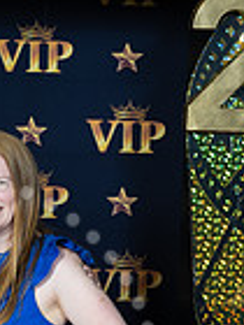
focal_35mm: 139
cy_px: 385
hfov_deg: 10.5
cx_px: -56
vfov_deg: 13.8
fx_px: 1306
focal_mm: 45
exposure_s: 1/100
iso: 320
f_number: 8
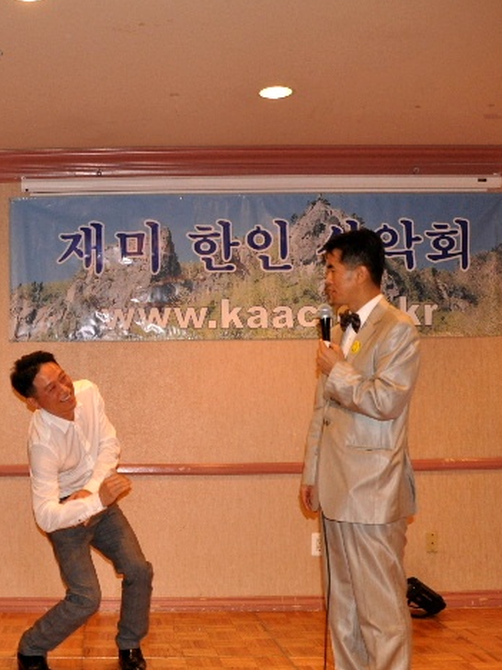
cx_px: 69
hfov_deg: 29.3
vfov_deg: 39.6
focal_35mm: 48
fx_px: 928
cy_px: 367
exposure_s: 1/60
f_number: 3.5
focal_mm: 20
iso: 800
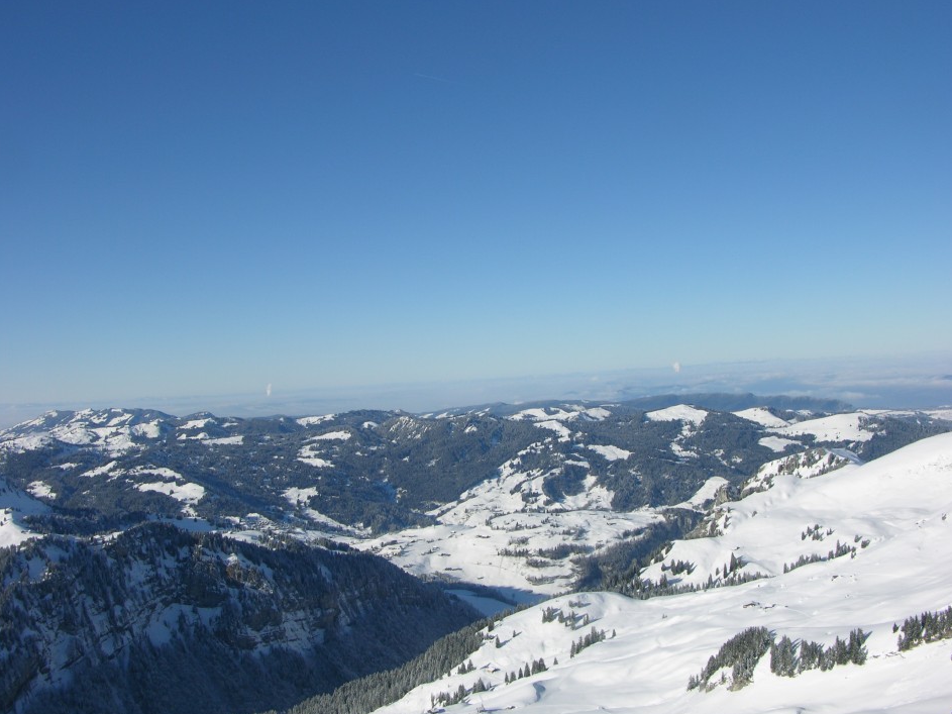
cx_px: 465
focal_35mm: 38
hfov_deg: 49.0
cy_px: 349
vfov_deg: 37.7
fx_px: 1045
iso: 50
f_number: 8
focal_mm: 8.9
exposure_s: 1/262
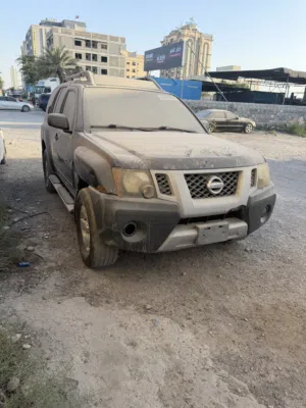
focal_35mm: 24
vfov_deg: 71.6
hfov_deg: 56.8
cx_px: 153
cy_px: 204
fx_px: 283
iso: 80
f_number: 1.78
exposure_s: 1/1060
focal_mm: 6.76
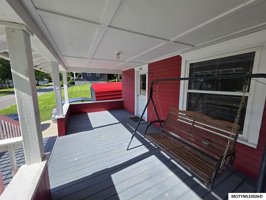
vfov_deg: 89.9
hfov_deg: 106.2
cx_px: 133
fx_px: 100
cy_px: 100
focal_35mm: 13
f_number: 1.9
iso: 40
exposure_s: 1/963
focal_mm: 2.2
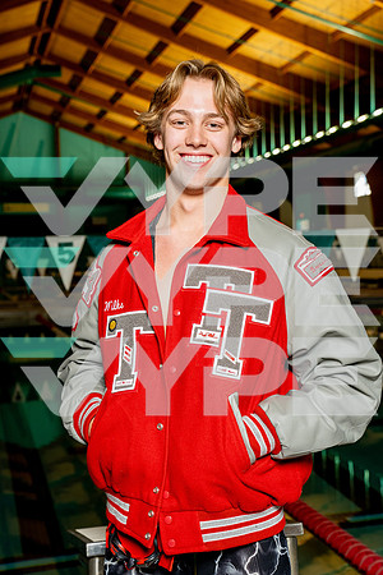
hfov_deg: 24.2
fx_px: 894
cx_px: 192
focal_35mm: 56
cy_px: 288
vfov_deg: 35.6
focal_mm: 56
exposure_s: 1/250
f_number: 5.6
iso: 1600
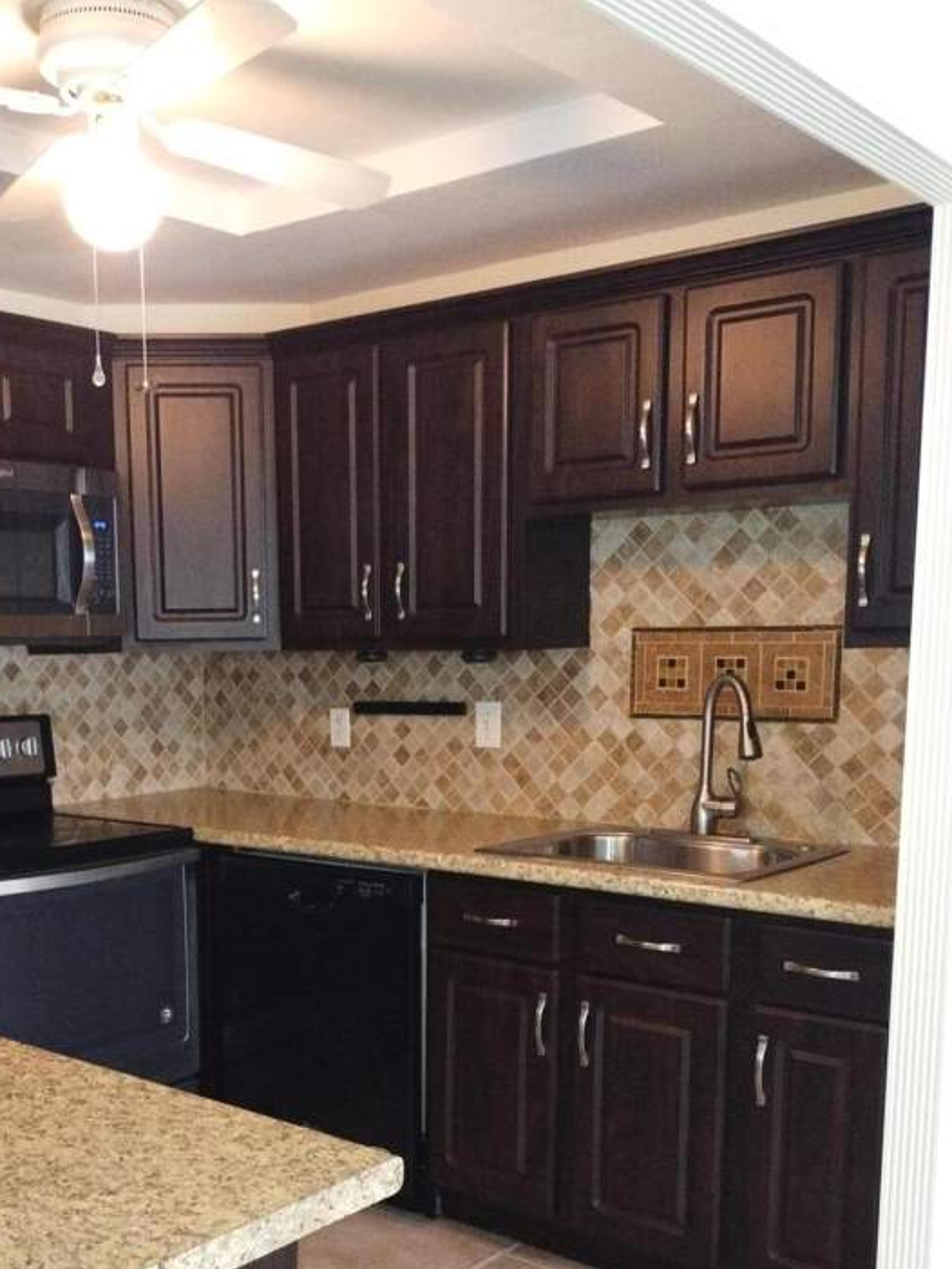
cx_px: 300
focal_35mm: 38
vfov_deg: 48.1
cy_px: 847
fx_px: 1393
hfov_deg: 37.2
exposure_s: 1/25
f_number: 1.7
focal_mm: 4.71
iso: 475
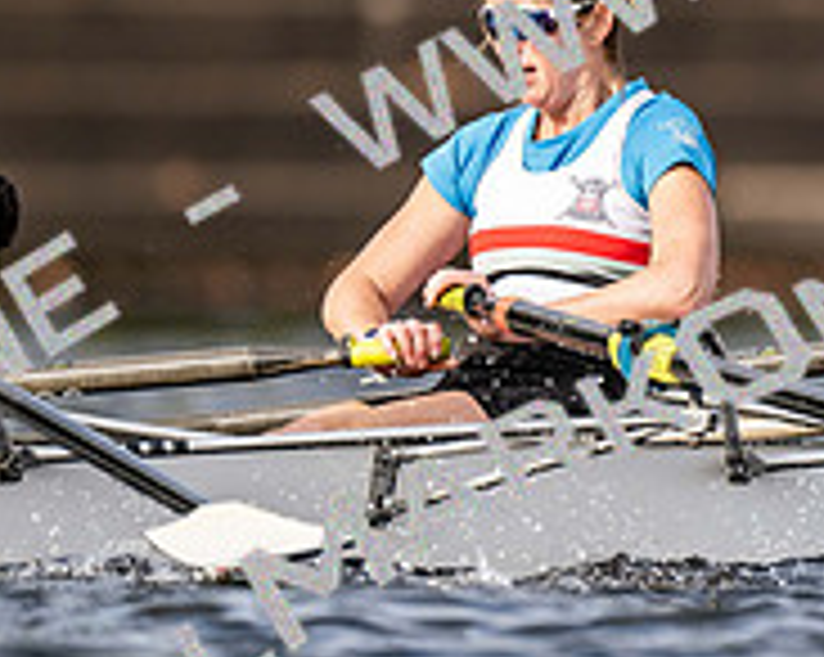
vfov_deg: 0.9
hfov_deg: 1.1
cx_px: 869
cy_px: 182
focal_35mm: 1790
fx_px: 43607
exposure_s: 1/2500
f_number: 4
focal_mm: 600
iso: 360
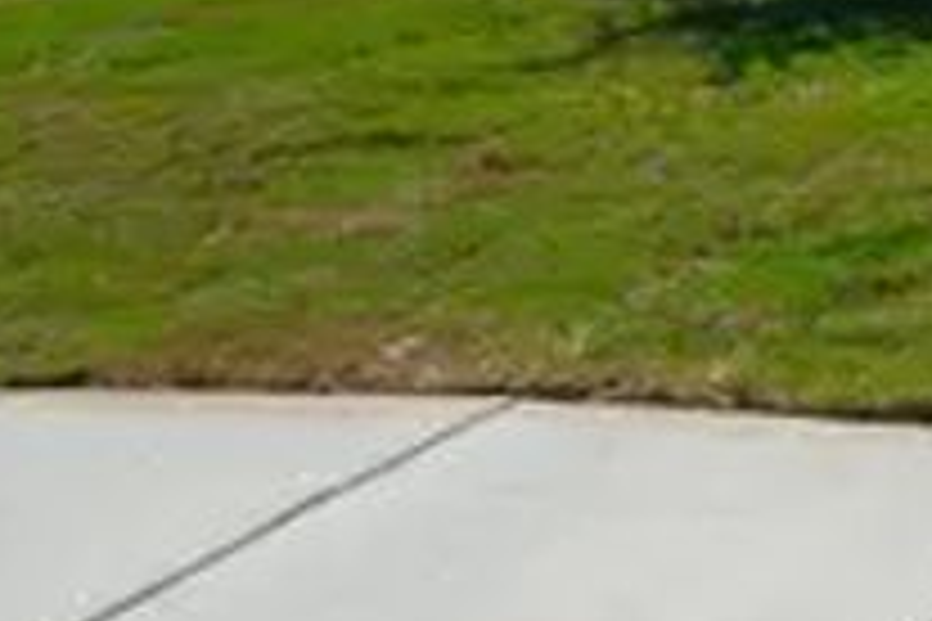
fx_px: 2822
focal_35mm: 109
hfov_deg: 13.8
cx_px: 2179
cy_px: -439
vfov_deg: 11.8
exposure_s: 1/1000
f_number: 8
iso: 125
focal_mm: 22
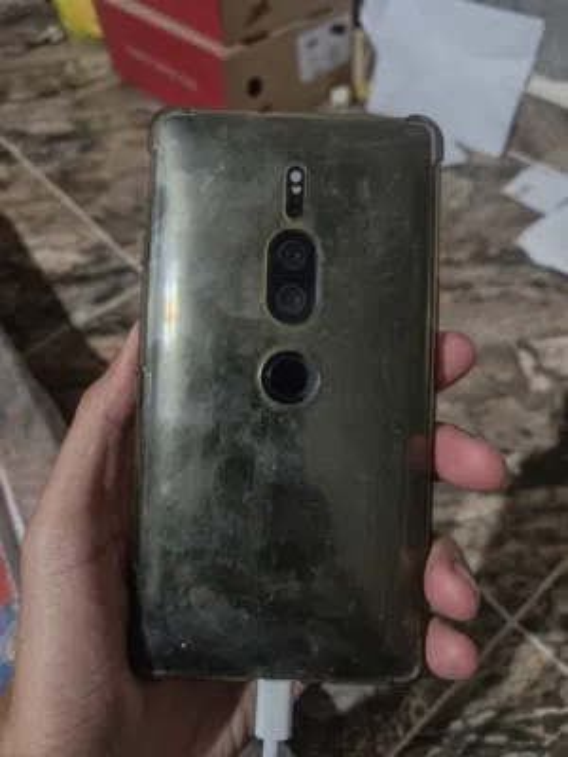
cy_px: 378
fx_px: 503
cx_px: 284
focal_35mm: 23
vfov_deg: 73.9
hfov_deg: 58.9
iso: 56
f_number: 1.88
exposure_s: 1/25
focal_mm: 5.59
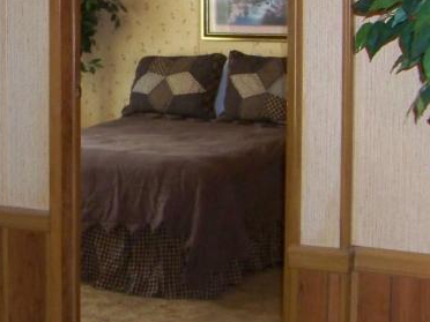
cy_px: 72
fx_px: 1230
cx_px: 14
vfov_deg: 14.9
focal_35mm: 99
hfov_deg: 19.3
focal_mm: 5.85
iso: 200
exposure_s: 1/30
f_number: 2.8
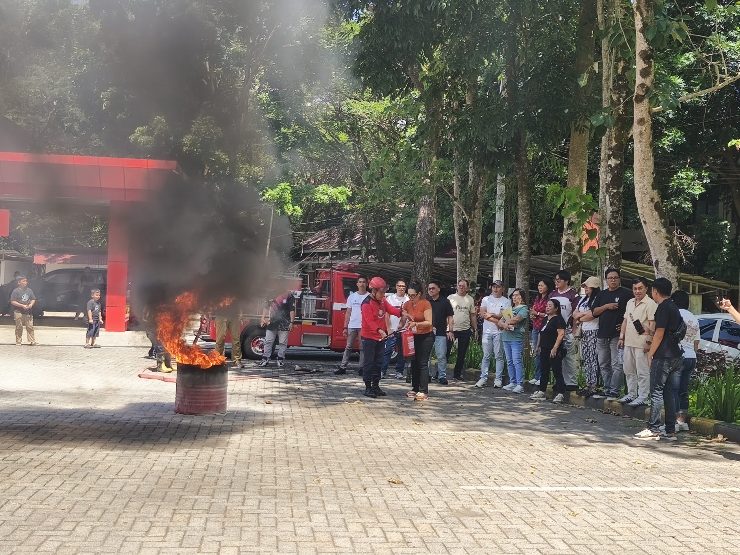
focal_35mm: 41
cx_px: 370
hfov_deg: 45.8
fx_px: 876
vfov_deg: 35.1
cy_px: 278
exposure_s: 1/367
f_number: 1.65
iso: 50
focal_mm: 6.18
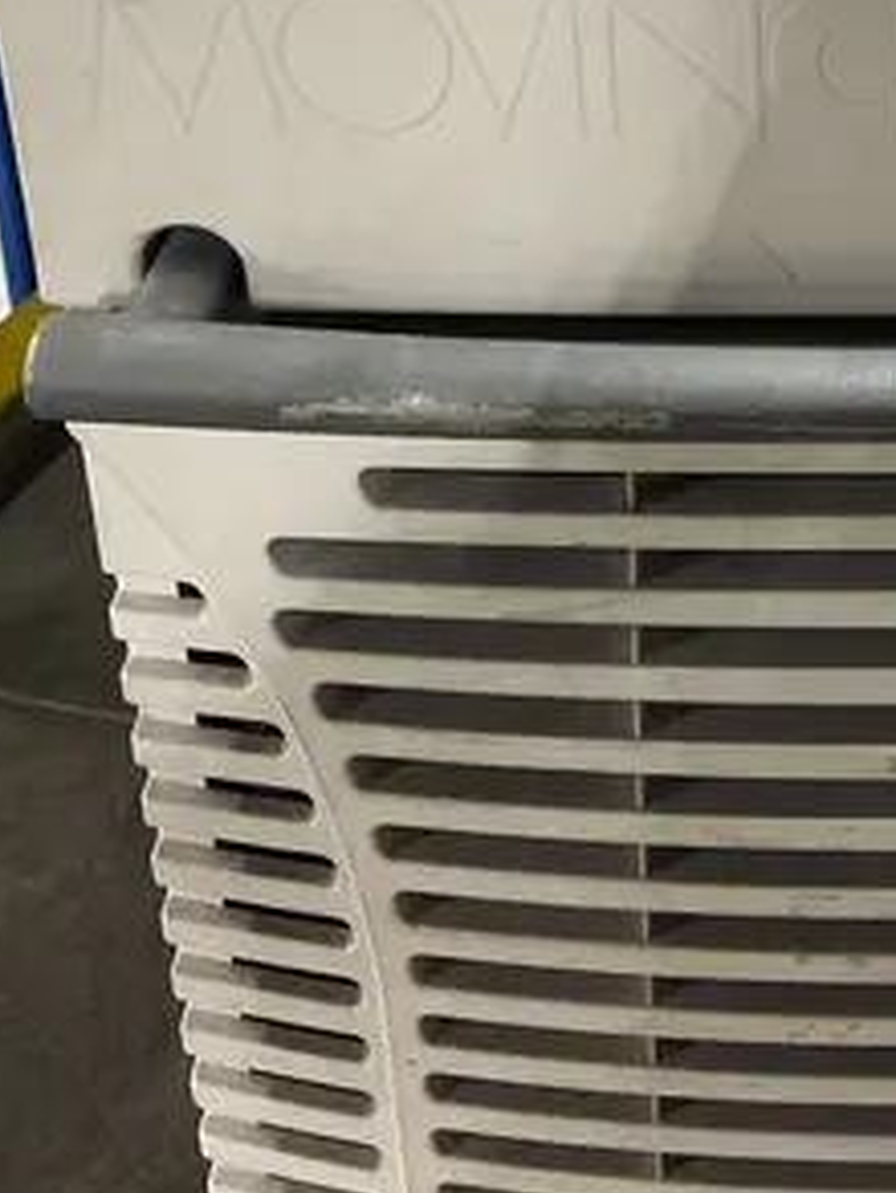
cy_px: -92
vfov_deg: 27.5
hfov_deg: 21.4
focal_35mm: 65
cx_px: 990
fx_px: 2242
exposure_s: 1/60
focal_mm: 4.25
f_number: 1.8
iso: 160
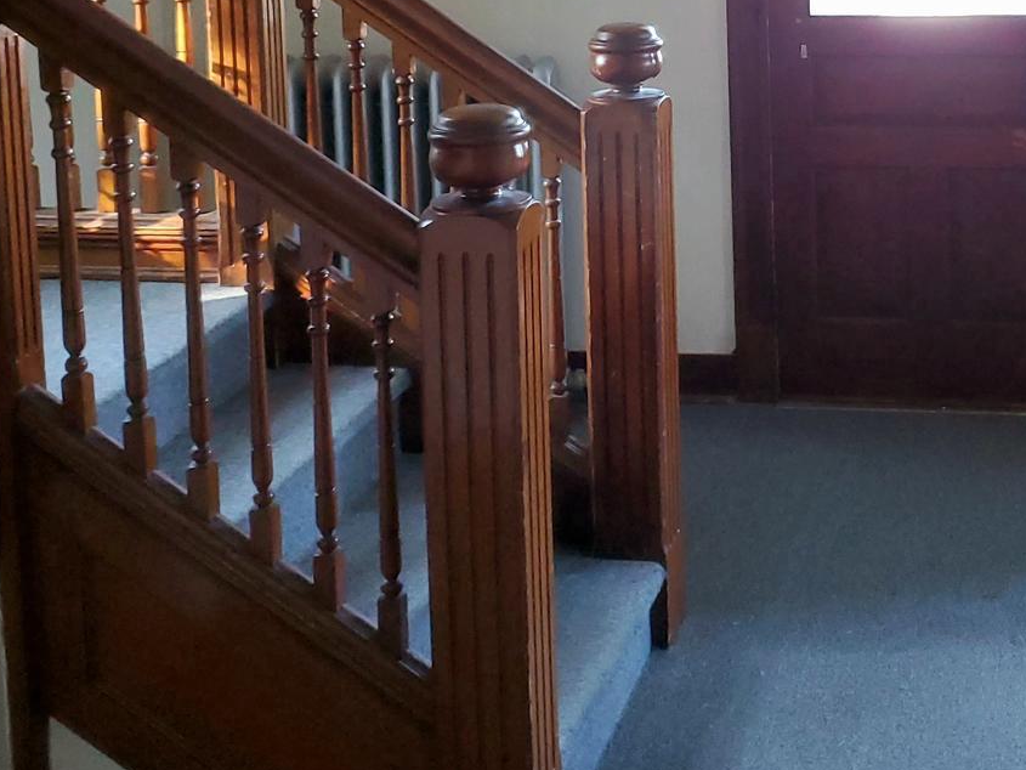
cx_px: 778
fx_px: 1868
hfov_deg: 30.2
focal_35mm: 63
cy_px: 9
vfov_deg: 22.4
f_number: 1.5
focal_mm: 4.3
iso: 250
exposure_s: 1/60.2
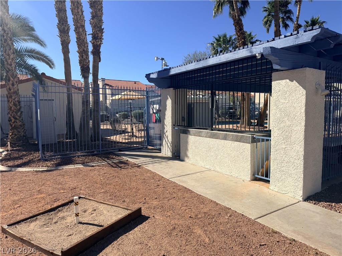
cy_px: 128
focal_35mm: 24
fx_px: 237
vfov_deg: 56.8
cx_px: 171
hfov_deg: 71.6
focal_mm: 6.76
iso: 80
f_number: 1.78
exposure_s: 1/6711
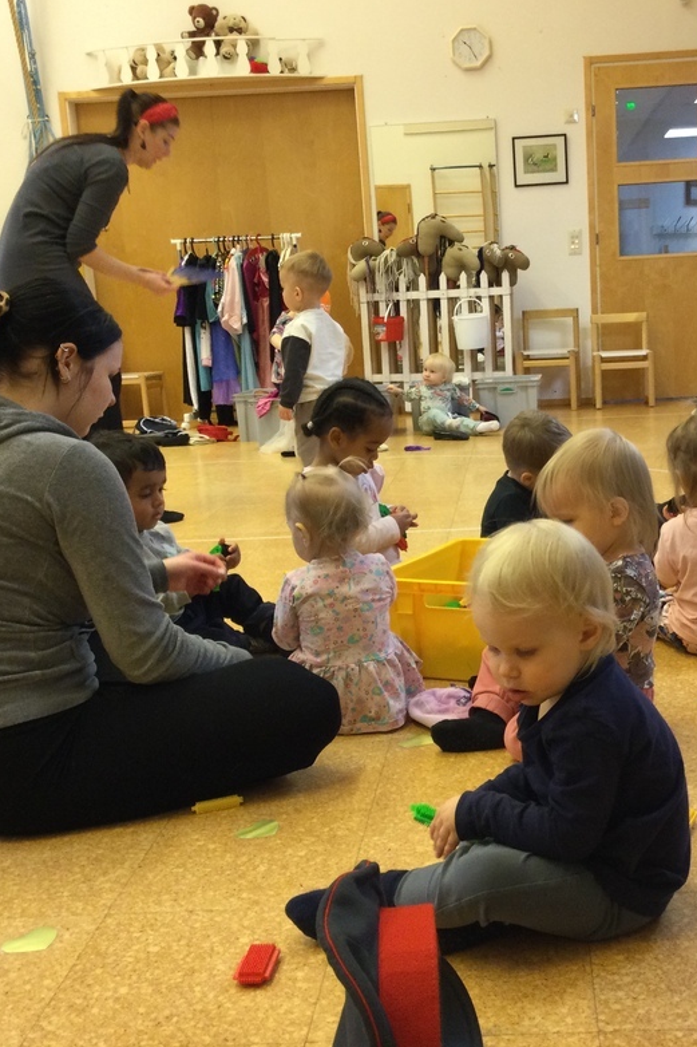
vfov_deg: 44.5
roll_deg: +2.3
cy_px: 519
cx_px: 486
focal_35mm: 44
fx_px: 1278
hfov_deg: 30.2
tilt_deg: -11.3
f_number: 2.4
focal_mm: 3.3
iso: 100
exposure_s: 1/33
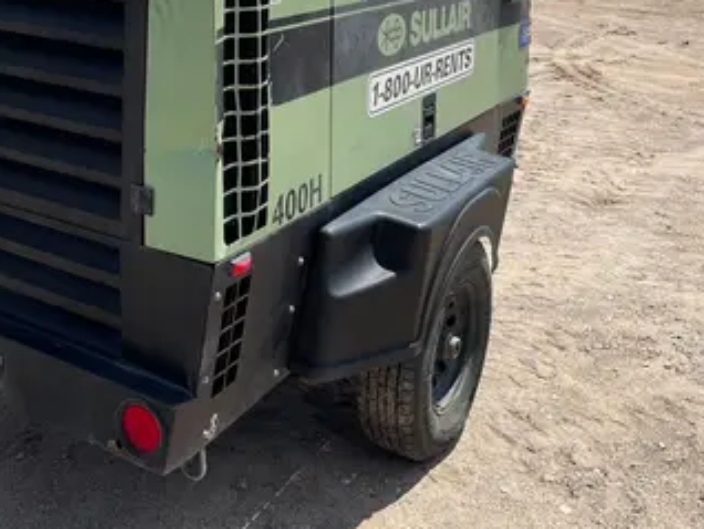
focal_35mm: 45
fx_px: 916
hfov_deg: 41.5
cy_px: 98
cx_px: 235
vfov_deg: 31.3
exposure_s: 1/6135
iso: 50
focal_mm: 4.2
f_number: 1.6
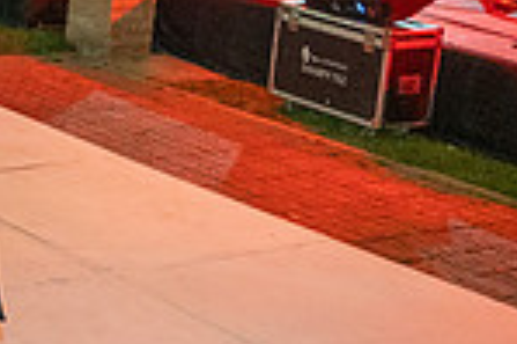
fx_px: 1564
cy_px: -33
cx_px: -468
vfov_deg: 12.3
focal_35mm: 109
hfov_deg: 15.5
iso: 2500
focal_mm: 28
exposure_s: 1/80
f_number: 5
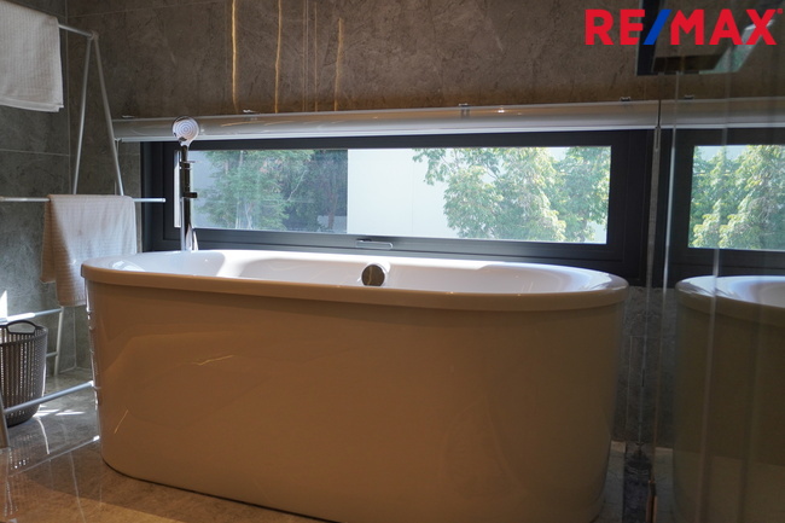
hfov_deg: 61.9
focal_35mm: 30
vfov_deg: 43.6
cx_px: 392
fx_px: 654
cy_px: 262
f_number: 4
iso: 400
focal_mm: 20
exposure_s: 1/160
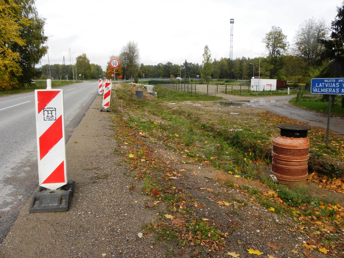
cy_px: 129
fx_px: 288
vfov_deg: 48.2
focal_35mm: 29
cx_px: 172
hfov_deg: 61.7
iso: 64
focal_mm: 5.2
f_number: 4.5
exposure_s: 1/237
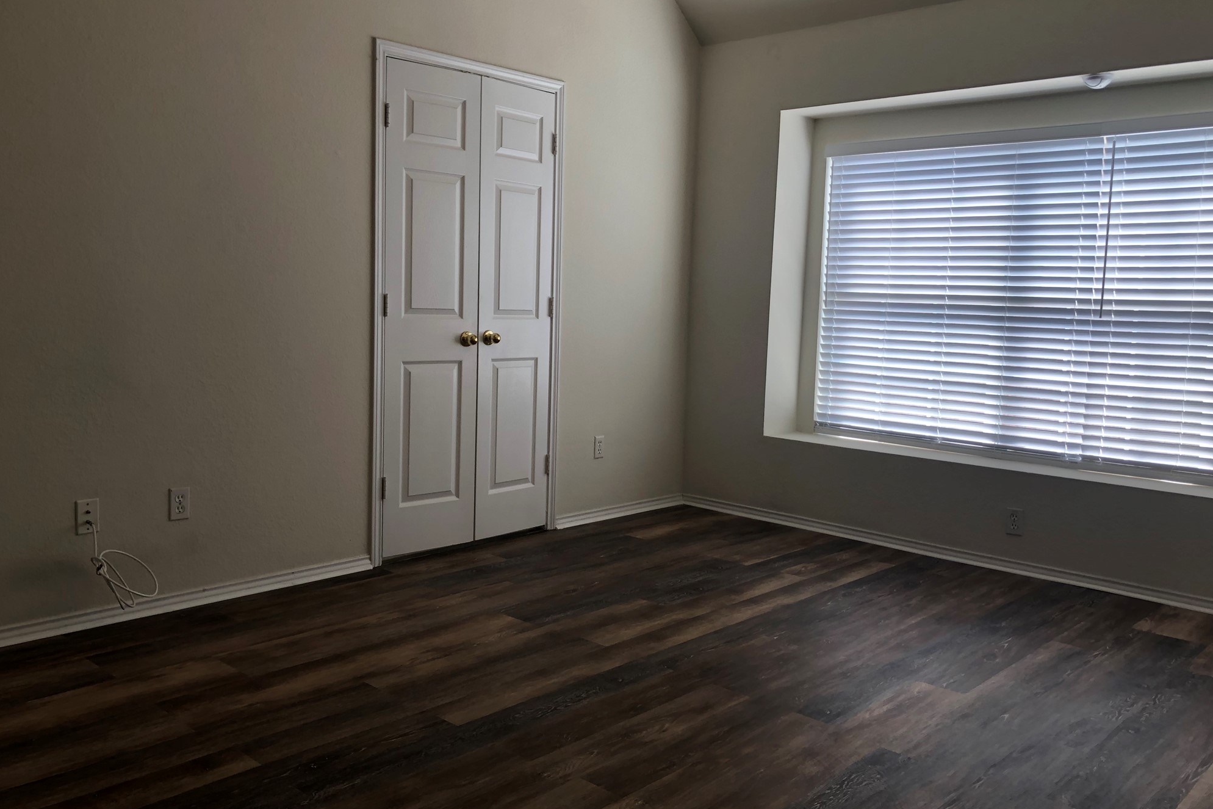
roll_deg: -1.8
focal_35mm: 30
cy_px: 396
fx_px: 1011
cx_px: 614
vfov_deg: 43.6
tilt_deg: -5.4
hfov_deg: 61.9
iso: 50
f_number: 1.8
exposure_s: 1/120
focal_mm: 3.99
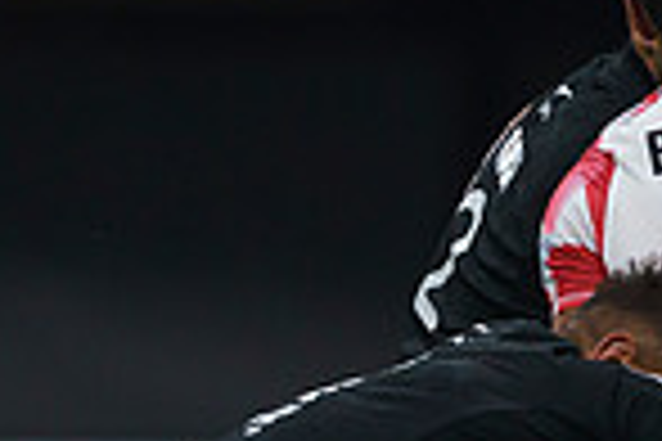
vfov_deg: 0.4
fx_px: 58380
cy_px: 554
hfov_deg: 0.6
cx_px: 663
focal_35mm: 3175
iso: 2000
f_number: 4
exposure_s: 1/3200
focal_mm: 600
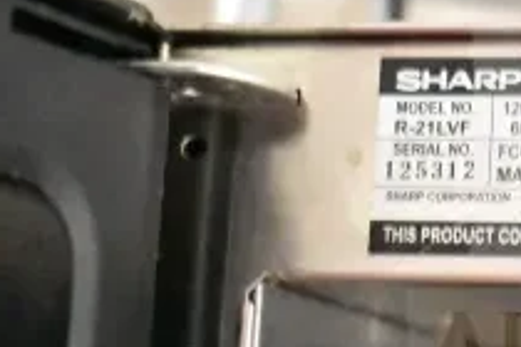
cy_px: 209
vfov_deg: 11.7
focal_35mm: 117
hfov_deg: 16.4
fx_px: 1700
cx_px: 685
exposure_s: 1/10
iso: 25600
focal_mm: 27
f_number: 4
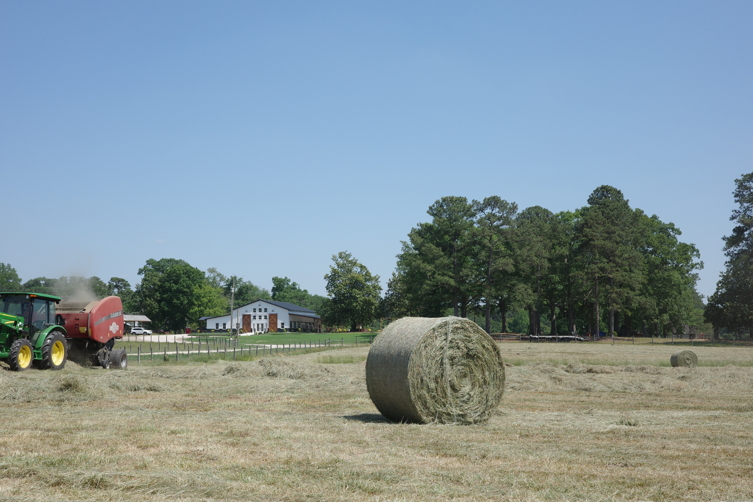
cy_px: 267
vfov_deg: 28.1
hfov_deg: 41.1
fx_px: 1004
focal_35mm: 48
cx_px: 358
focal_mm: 26
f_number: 5.6
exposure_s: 1/500
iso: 100
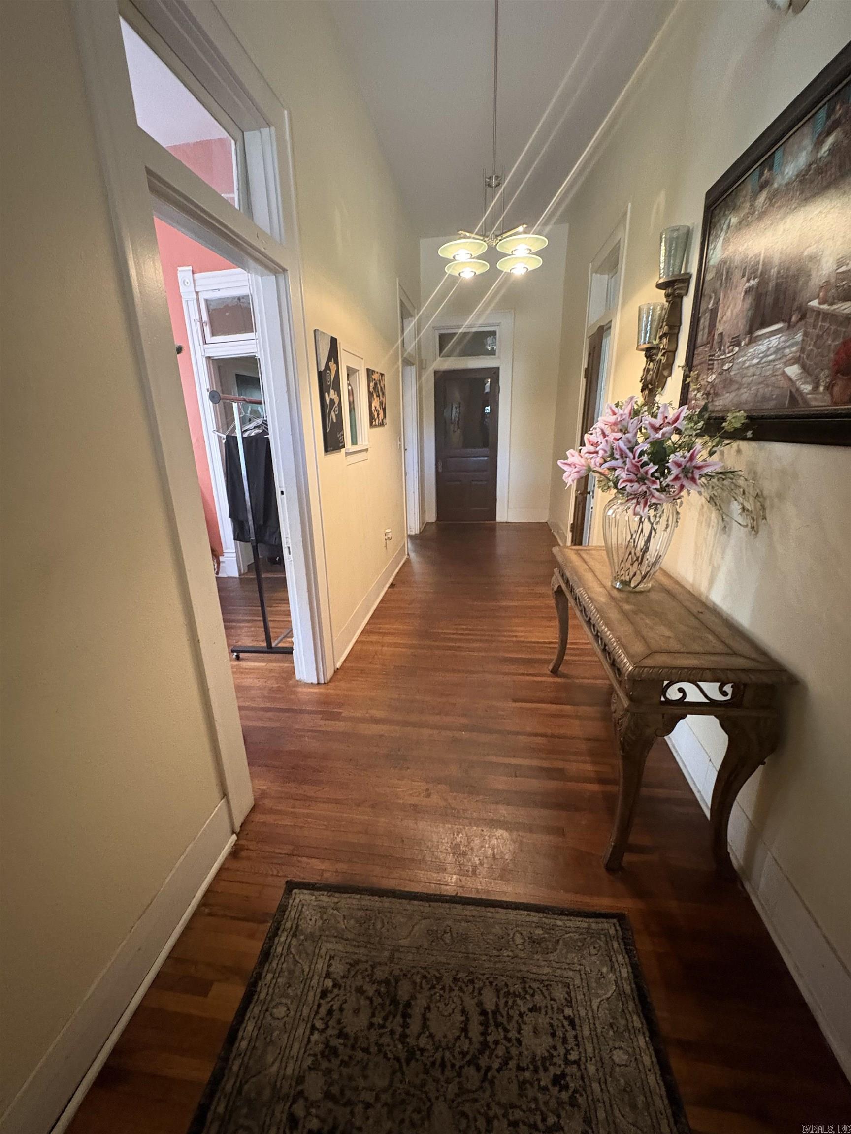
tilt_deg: -17.4
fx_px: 459
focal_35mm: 14
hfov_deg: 85.7
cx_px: 426
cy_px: 567
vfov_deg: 102.1
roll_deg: +1.1
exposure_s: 1/30
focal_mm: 2.22
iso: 800
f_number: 2.2
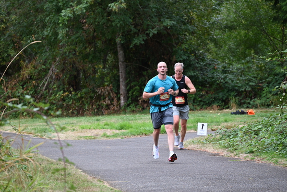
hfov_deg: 10.3
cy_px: 96
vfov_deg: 6.9
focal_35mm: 200
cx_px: 144
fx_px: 1595
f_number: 6.3
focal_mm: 200
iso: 720
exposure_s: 1/250
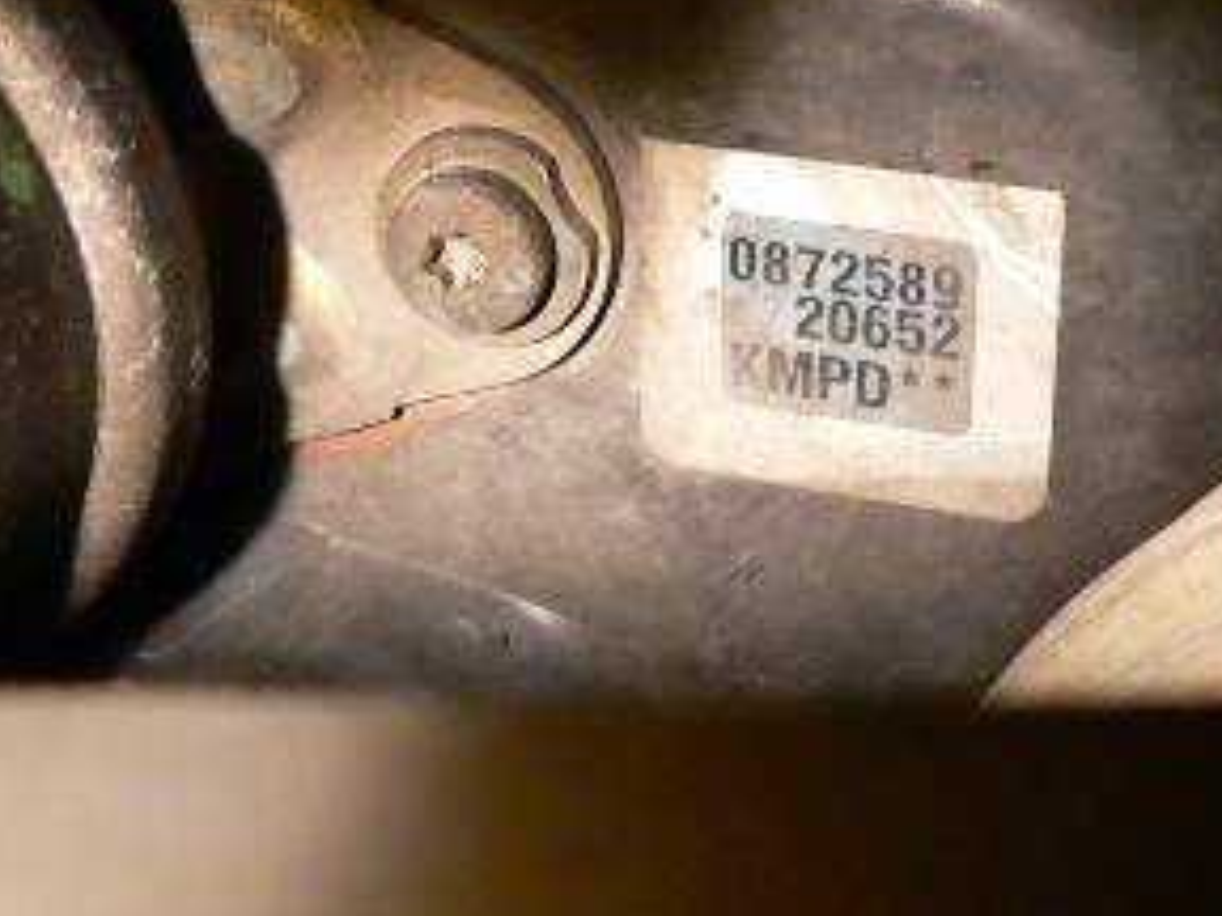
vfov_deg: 18.3
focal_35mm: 80
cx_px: 730
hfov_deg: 24.4
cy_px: 216
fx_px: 2824
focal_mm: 6
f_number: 2.8
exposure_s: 1/4
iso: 200
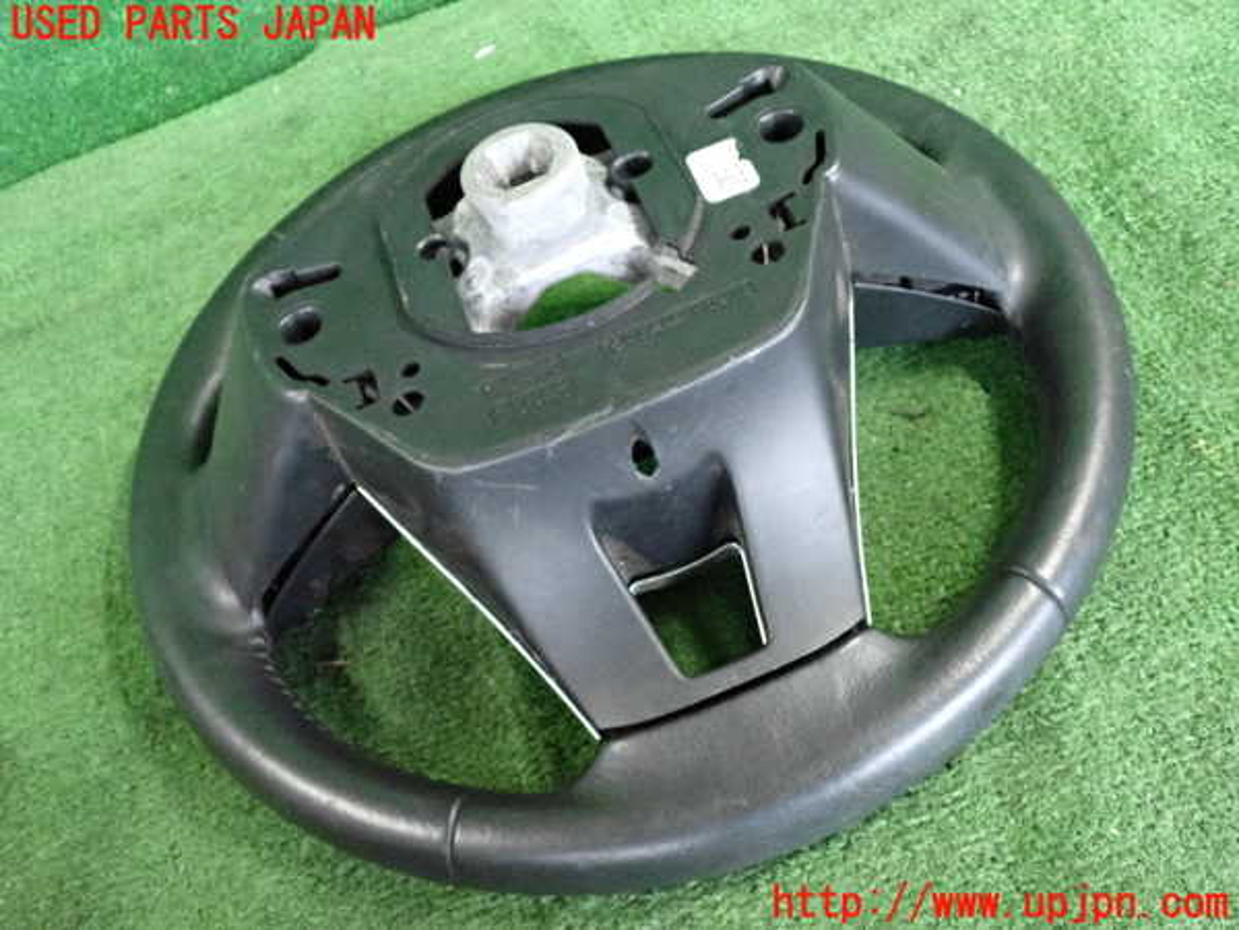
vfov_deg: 46.8
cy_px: 465
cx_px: 620
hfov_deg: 60.0
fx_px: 1074
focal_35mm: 30
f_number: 2.3
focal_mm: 5.4
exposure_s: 1/125
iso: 3200
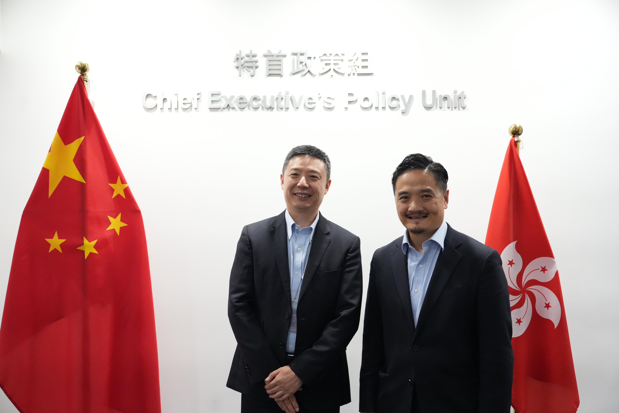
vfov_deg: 38.9
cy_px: 206
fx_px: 585
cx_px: 310
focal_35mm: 34
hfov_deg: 55.8
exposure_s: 1/400
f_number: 4
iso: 10000
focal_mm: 34
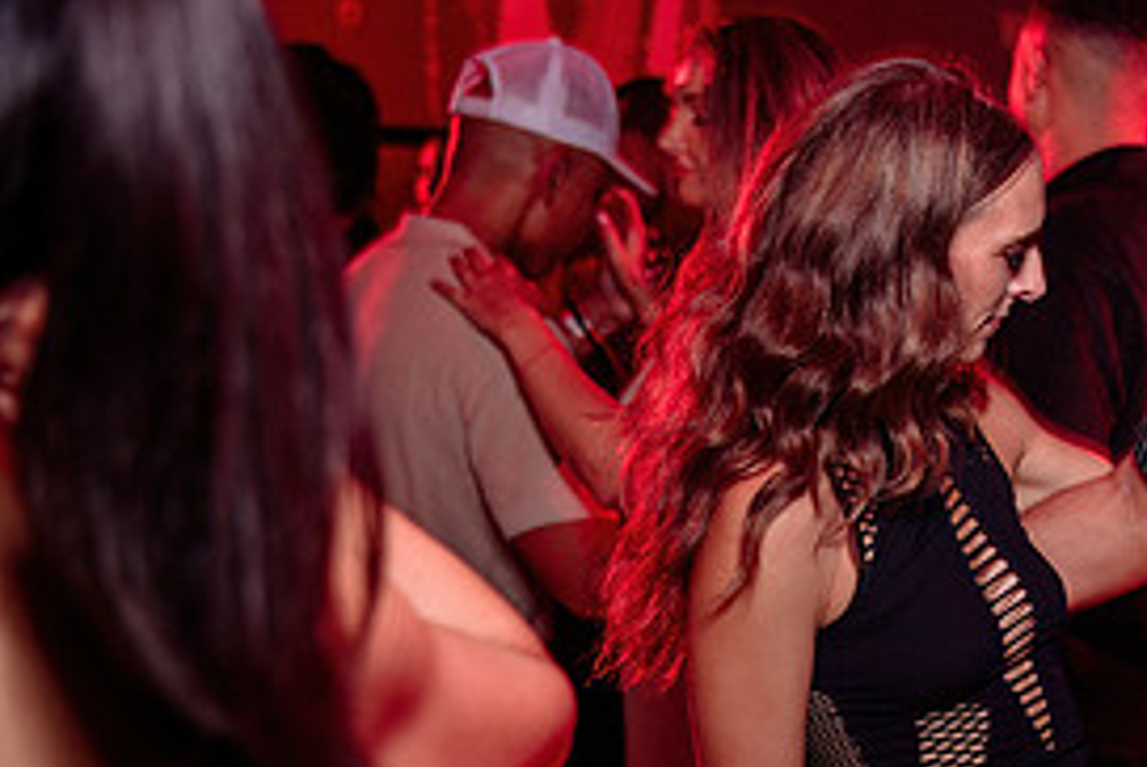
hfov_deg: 24.1
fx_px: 2583
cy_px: 563
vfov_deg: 16.8
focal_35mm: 81
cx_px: 1092
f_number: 3.2
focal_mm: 38
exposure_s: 1/40
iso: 800
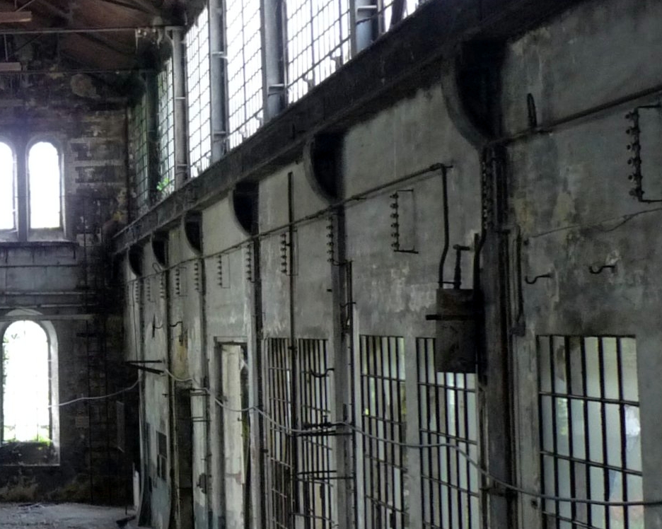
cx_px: -148
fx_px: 1547
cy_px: 269
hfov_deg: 22.2
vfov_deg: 19.4
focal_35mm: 79
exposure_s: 1/30
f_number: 2.8
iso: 250
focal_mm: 5.1
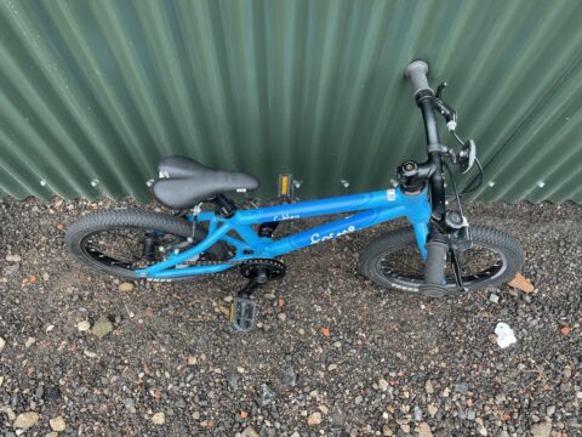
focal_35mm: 26
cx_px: 291
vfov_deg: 53.1
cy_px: 218
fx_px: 437
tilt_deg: -66.6
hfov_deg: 67.3
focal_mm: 4.2
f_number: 1.6
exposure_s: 1/121
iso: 50
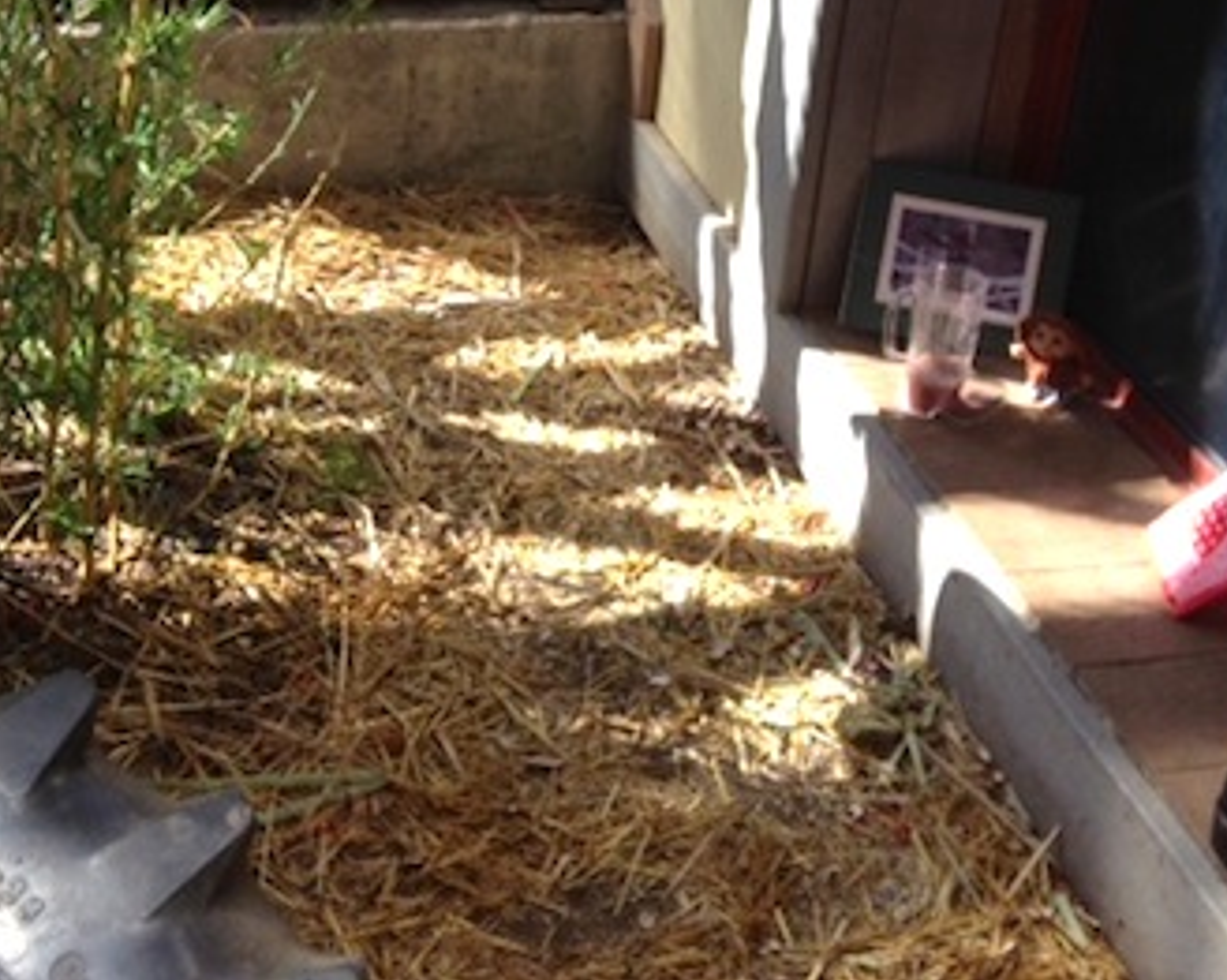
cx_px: 591
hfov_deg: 32.5
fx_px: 2105
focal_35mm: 58
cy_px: 155
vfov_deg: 25.6
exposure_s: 1/237
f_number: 2.4
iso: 50
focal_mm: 4.13
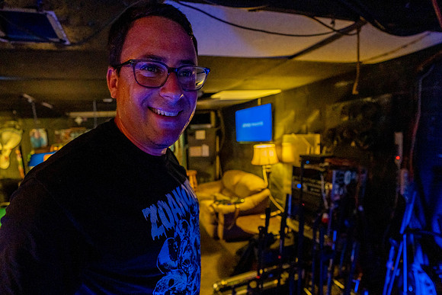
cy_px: 160
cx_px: 185
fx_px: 206
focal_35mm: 17
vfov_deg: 71.0
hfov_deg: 93.2
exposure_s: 1/125
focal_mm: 14
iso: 3200
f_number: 2.8
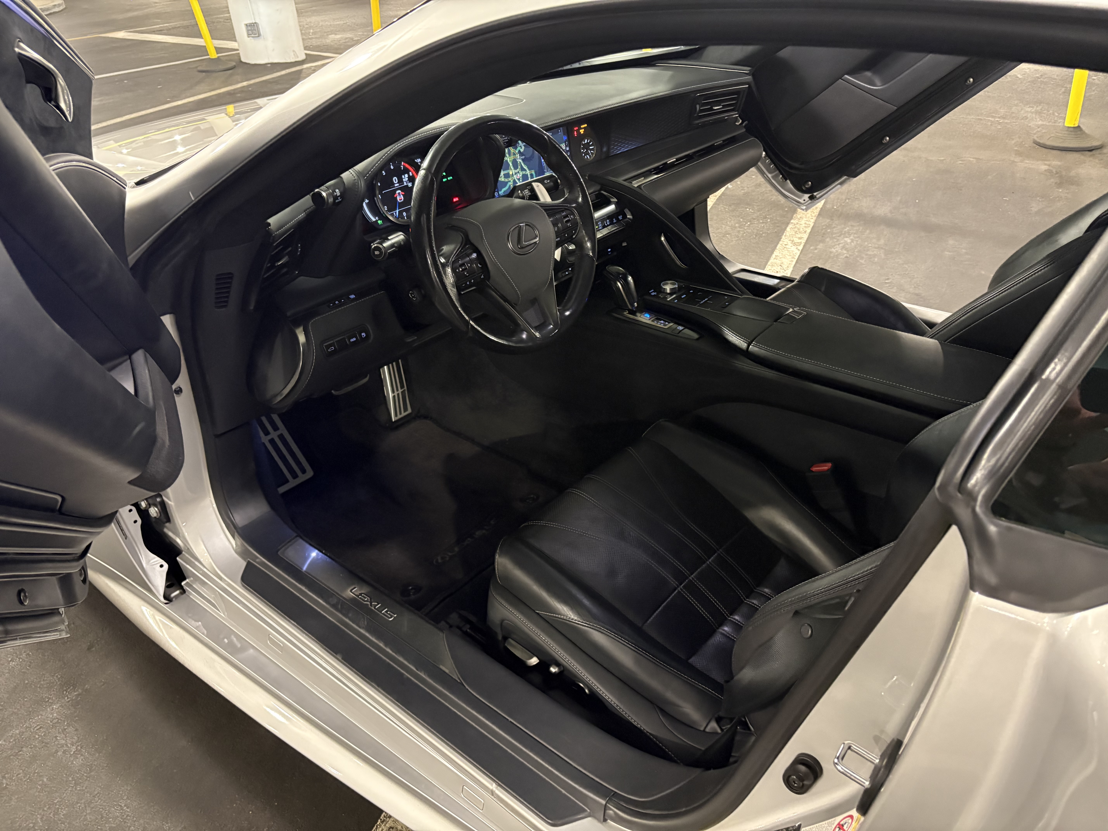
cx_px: 554
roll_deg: +3.7
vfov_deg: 53.1
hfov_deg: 67.3
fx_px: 832
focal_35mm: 26
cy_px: 416
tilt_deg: -30.9
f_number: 1.6
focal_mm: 5.96
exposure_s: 1/30
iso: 800
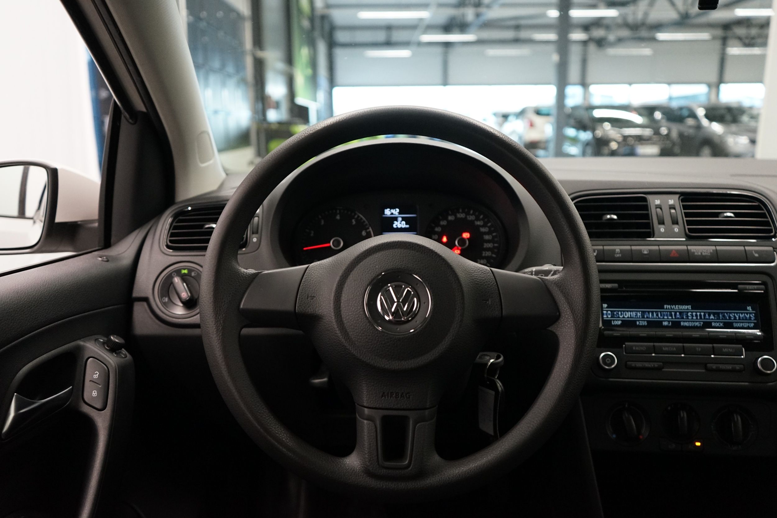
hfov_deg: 65.5
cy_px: 259
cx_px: 388
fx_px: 604
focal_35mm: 28
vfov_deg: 46.4
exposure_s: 1/160
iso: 3200
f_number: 3.5
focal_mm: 28
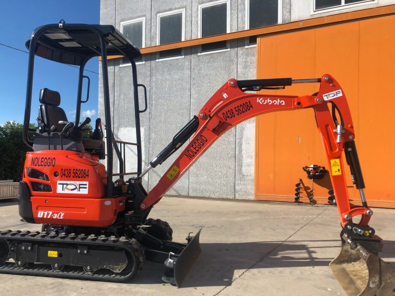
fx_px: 354
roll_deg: -1.1
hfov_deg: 58.3
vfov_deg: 45.4
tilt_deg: +0.7
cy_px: 161
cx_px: 190
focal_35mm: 31
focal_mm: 3.99
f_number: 1.8
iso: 20
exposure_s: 1/2288
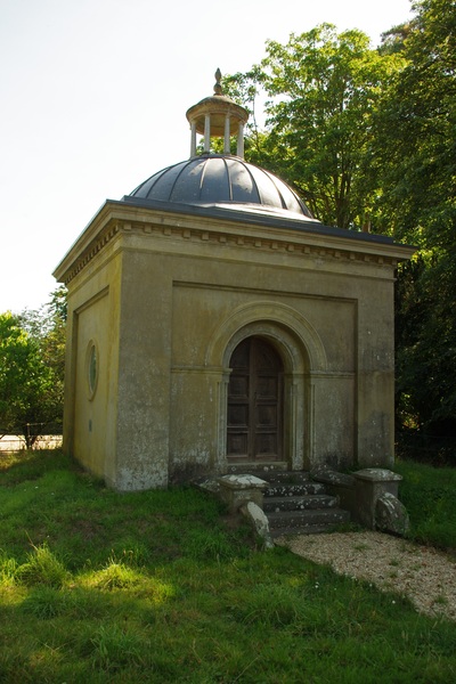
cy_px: 342
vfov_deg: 60.3
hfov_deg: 42.3
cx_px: 228
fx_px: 589
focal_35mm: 31
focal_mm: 21.25
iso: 400
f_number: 7.1
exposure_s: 1/250
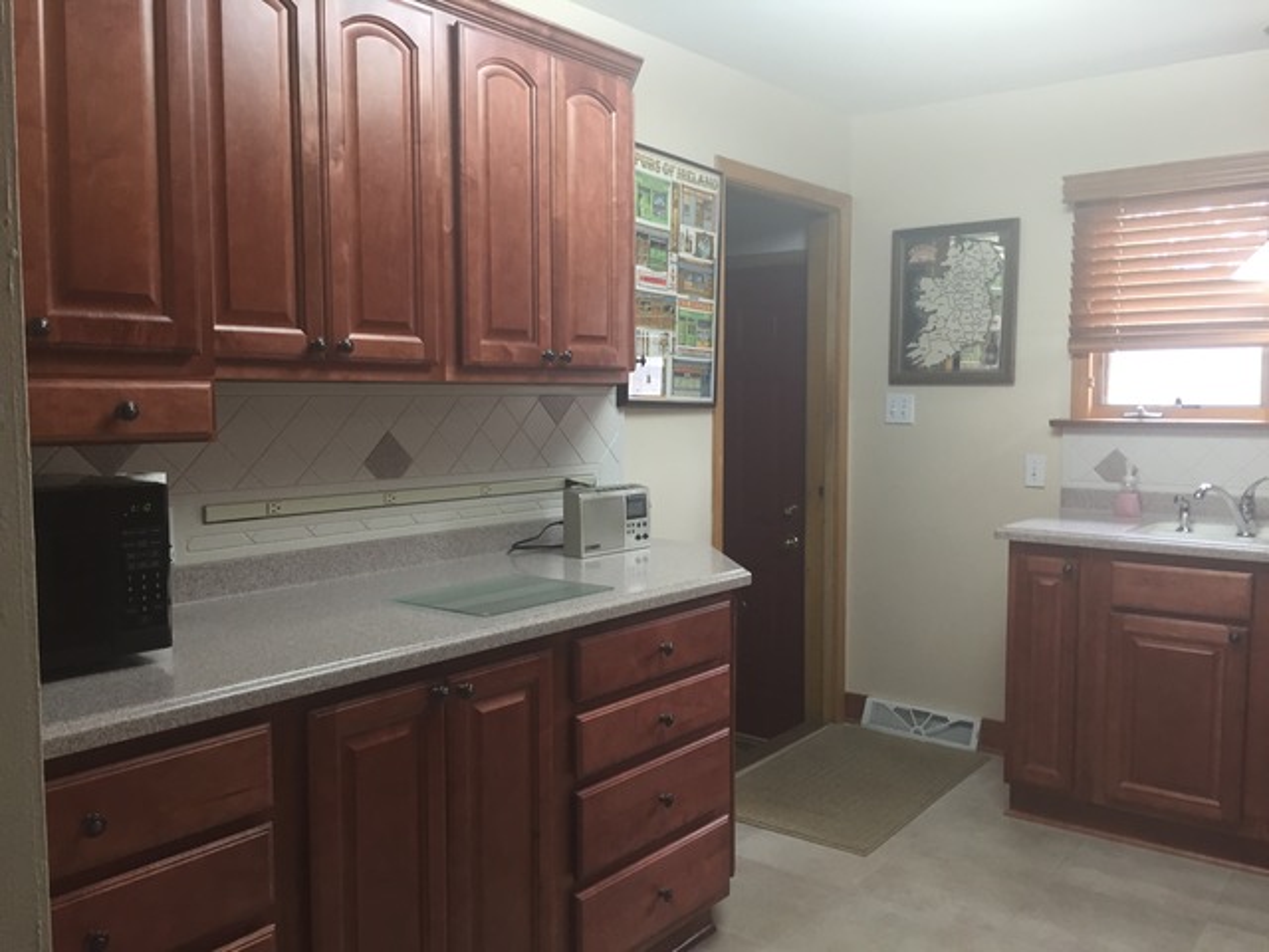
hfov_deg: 61.7
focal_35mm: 29
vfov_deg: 48.2
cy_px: 476
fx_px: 1063
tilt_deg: -4.2
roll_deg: -0.2
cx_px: 634
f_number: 2.2
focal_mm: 4.15
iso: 100
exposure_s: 1/30
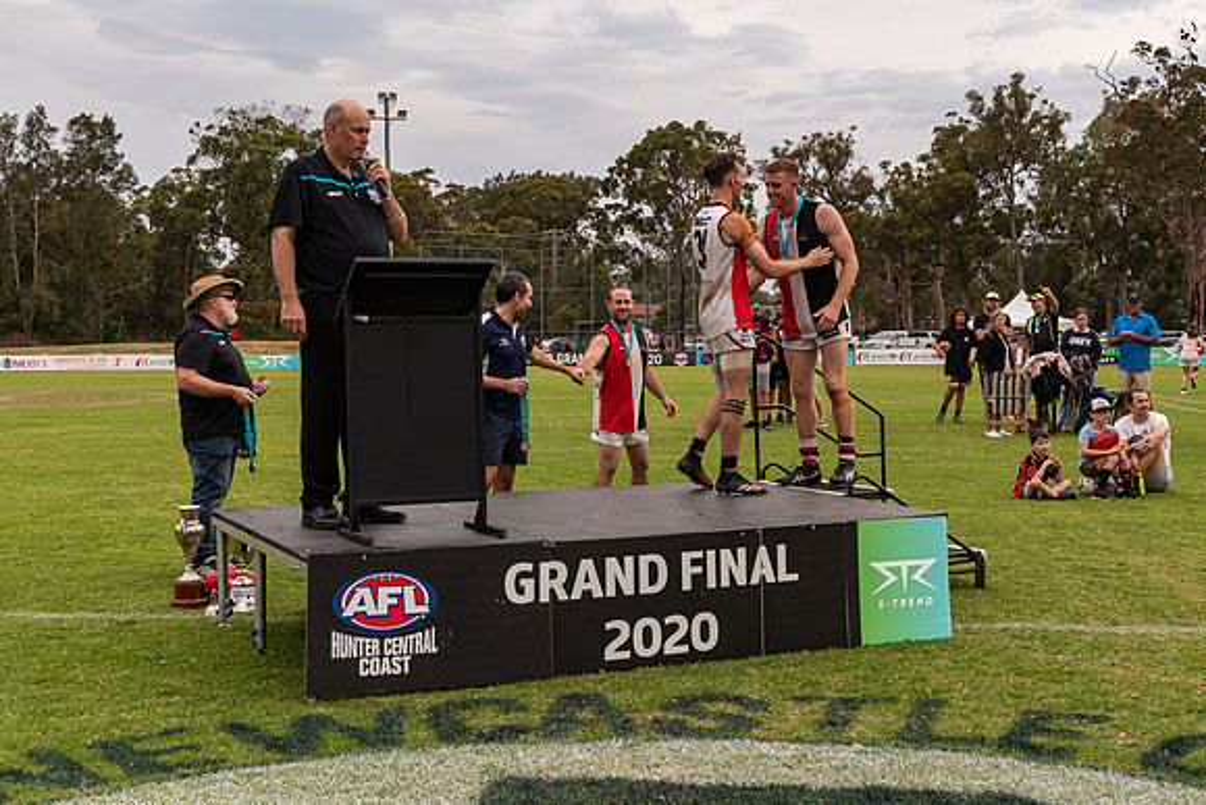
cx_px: 680
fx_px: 1531
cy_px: 351
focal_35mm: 46
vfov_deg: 29.4
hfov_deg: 42.9
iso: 400
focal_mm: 27
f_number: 6.3
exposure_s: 1/400
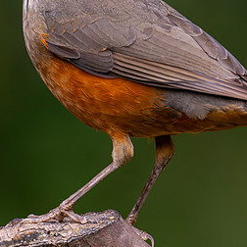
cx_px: 92
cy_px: 65
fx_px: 10648
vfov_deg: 1.3
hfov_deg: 1.3
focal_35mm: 1319
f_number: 6.3
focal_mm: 560
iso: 2200
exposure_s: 1/500
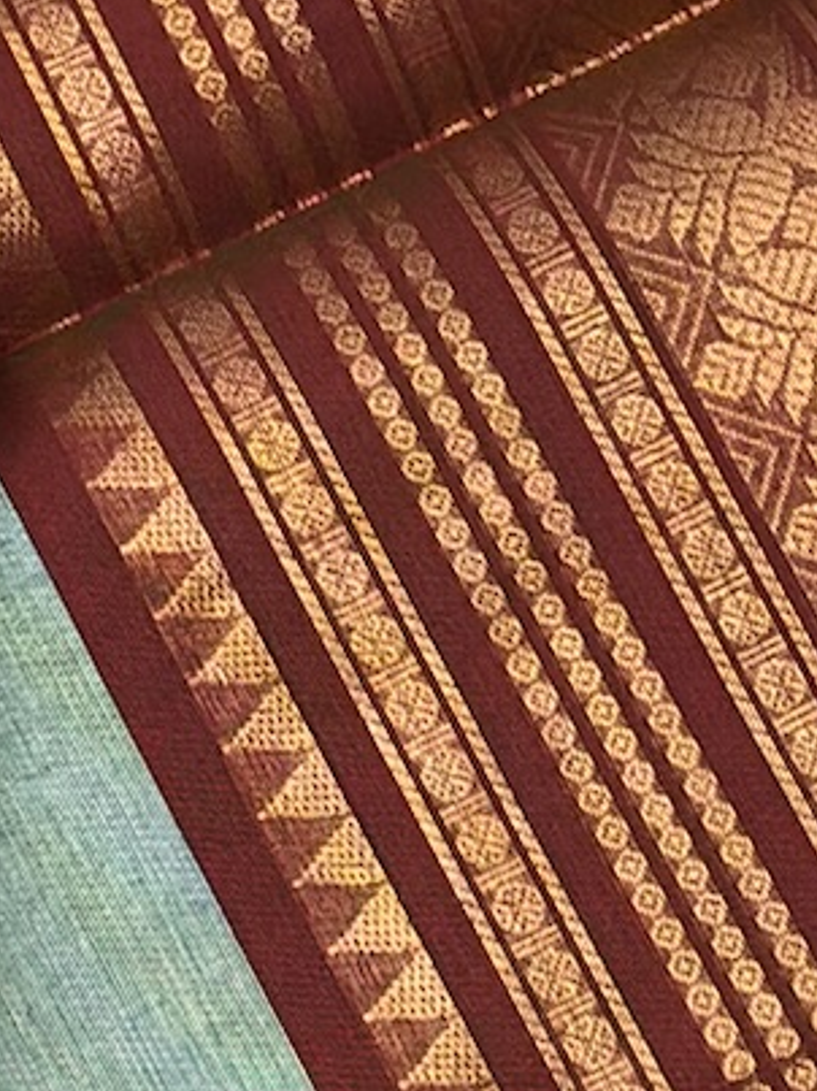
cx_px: -379
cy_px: 292
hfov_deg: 5.8
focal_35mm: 254
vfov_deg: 7.8
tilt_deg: -74.4
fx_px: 7997
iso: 64
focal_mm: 5.96
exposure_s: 1/100
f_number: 1.6
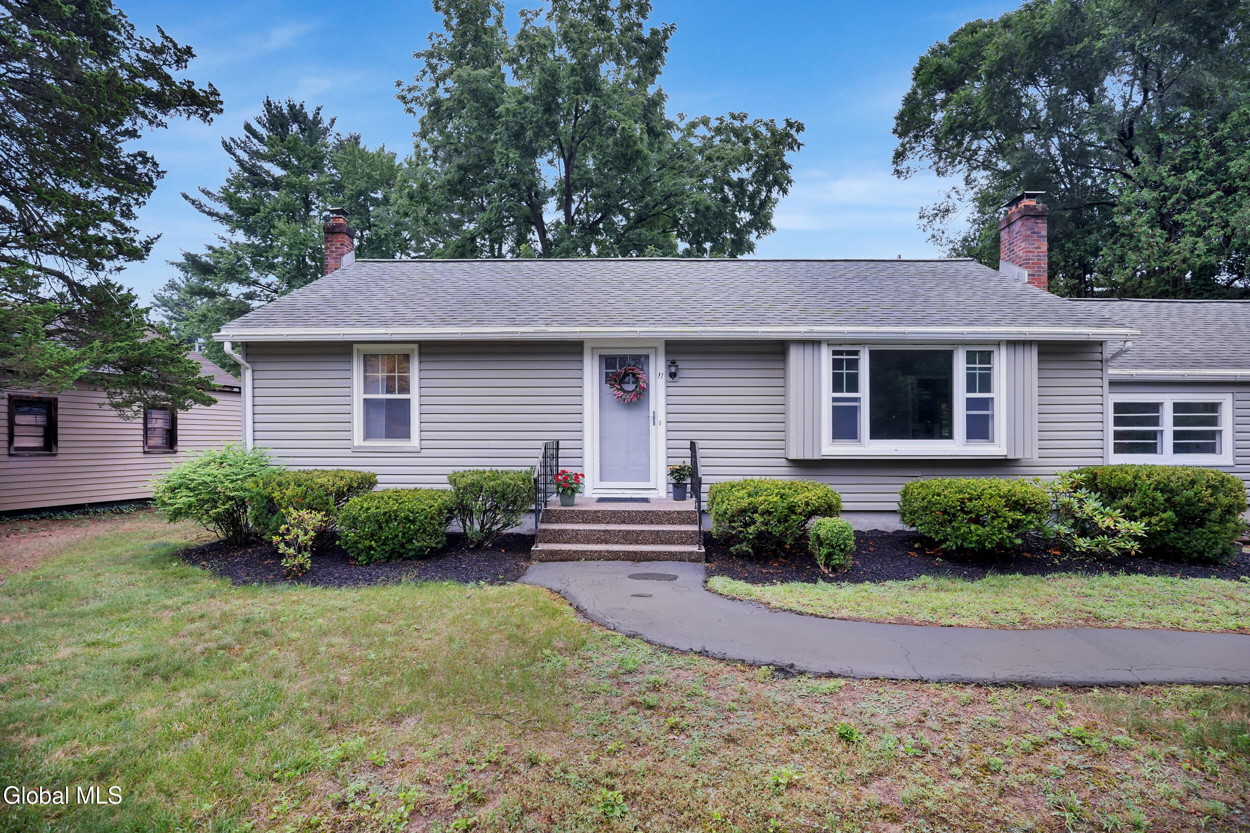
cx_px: 625
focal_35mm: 16
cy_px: 416
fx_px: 556
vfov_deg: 73.8
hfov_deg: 96.7
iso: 250
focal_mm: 16
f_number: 4
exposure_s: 1/400
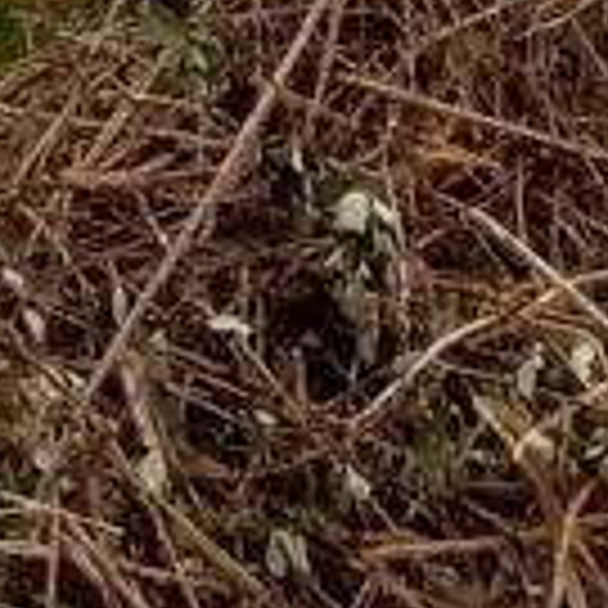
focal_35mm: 87
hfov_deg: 18.4
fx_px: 1729
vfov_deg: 13.4
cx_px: -216
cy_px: -932
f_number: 2.2
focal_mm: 1.3
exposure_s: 1/1026
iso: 64
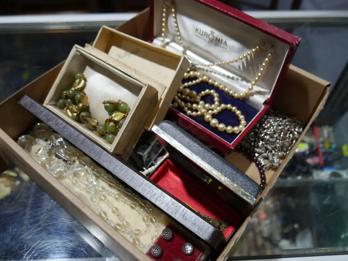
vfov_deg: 44.2
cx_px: 174
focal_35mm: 32
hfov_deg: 56.8
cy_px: 130
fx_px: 322
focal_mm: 16
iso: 200
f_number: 3.6
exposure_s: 1/80
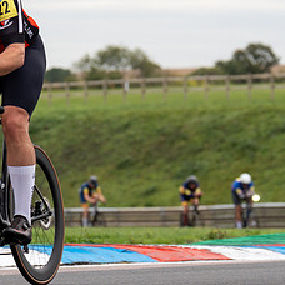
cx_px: -62
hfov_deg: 4.5
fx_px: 3651
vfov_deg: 4.5
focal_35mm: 392
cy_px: 156
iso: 200
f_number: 4.5
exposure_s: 1/800
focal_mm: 110
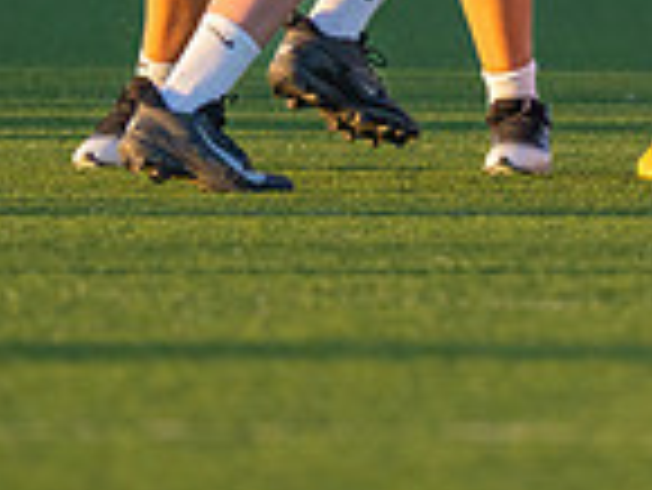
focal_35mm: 1025
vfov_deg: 1.5
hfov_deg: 1.9
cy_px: -141
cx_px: 890
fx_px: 19322
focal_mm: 200
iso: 800
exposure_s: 1/3200
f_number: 2.8
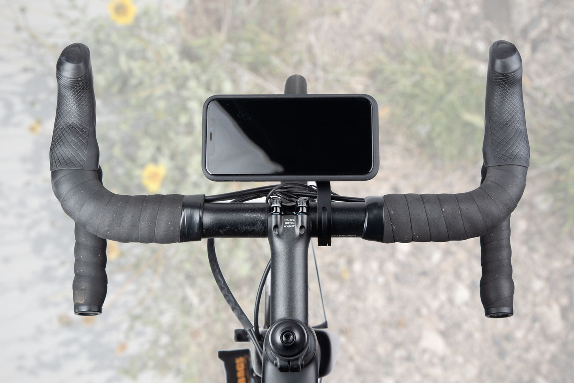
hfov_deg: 33.4
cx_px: 287
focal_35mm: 60
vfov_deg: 22.6
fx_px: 957
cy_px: 192
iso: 200
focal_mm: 60
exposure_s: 1/160
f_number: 9
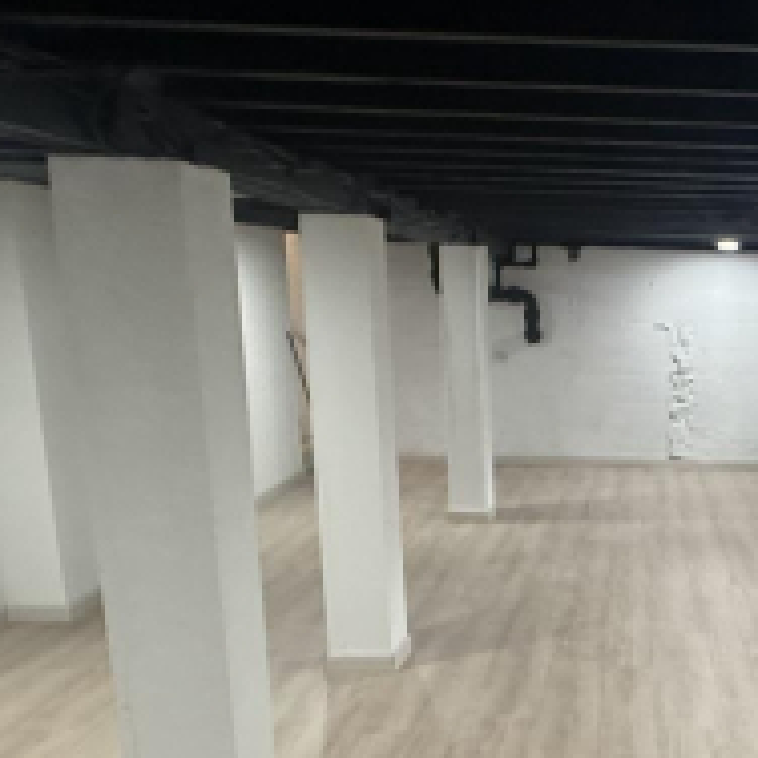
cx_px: 716
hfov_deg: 35.5
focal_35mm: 44
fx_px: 1090
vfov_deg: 37.4
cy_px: 568
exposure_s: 1/60
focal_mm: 2.22
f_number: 2.2
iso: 250
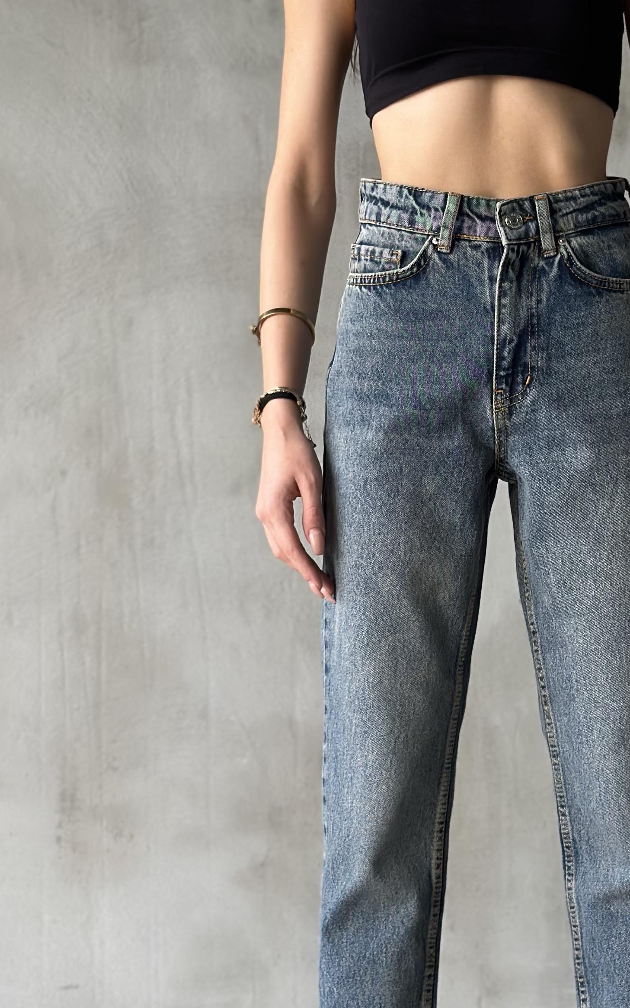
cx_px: 510
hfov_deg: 14.8
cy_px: 537
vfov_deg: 23.5
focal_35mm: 88
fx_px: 2417
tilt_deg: +3.2
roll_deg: +0.4
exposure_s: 1/60
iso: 125
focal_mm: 6.86
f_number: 1.78
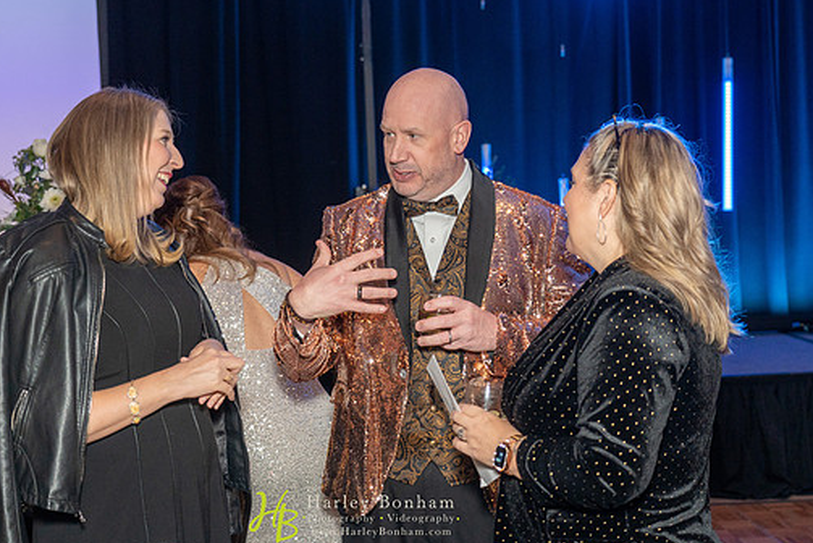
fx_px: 1198
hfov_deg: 37.4
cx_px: 354
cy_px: 256
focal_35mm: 53
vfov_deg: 25.5
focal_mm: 46
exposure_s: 1/200
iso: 3200
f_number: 4
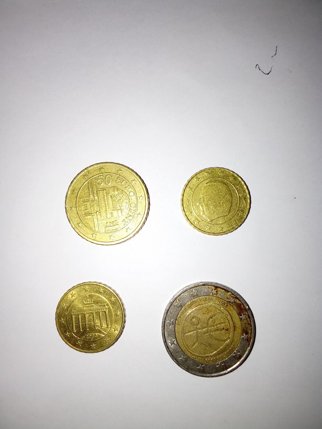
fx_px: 347
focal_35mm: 28
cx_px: 161
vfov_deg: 63.4
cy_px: 214
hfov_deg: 49.8
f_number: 2
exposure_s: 1/152
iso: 100
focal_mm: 2.87
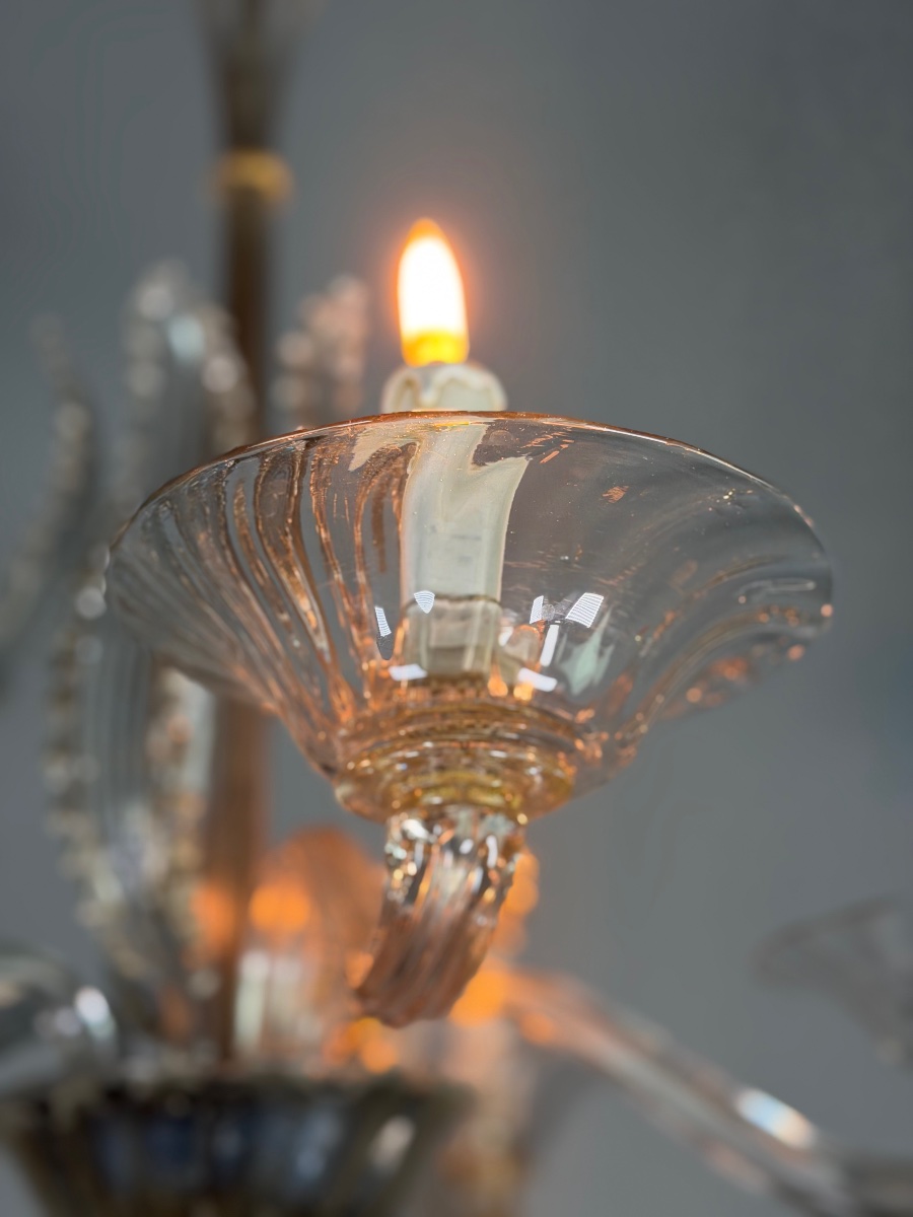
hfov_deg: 30.3
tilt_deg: +28.0
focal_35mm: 48
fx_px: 1688
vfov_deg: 39.7
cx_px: 456
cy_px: 608
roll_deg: +2.2
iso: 125
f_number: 1.78
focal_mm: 6.76
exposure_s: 1/100
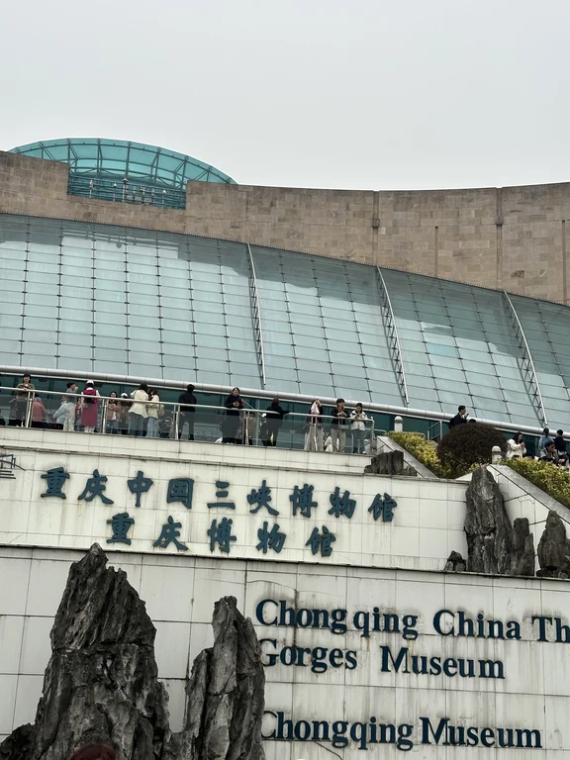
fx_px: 1054
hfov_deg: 30.3
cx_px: 285
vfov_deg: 39.7
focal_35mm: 48
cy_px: 380
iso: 64
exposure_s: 1/2469
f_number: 1.78
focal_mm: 6.86
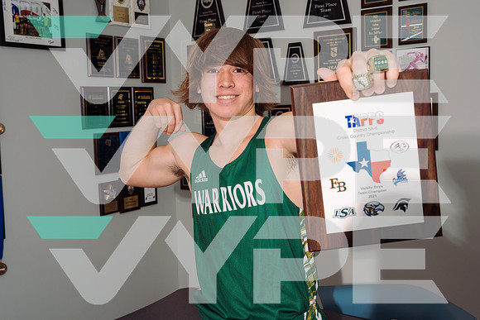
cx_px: 240
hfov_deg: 44.5
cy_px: 160
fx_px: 587
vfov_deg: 30.5
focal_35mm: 44
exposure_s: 1/250
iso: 125
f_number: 9
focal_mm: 44
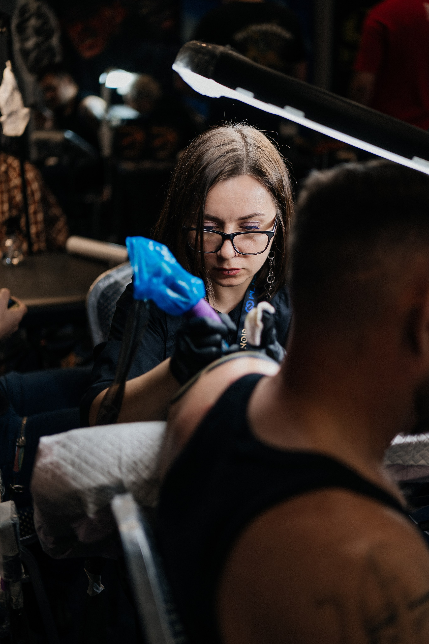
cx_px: 214
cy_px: 322
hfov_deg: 29.9
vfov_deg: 43.6
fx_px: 804
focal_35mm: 45
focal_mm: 45
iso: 200
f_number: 1.8
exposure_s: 1/125
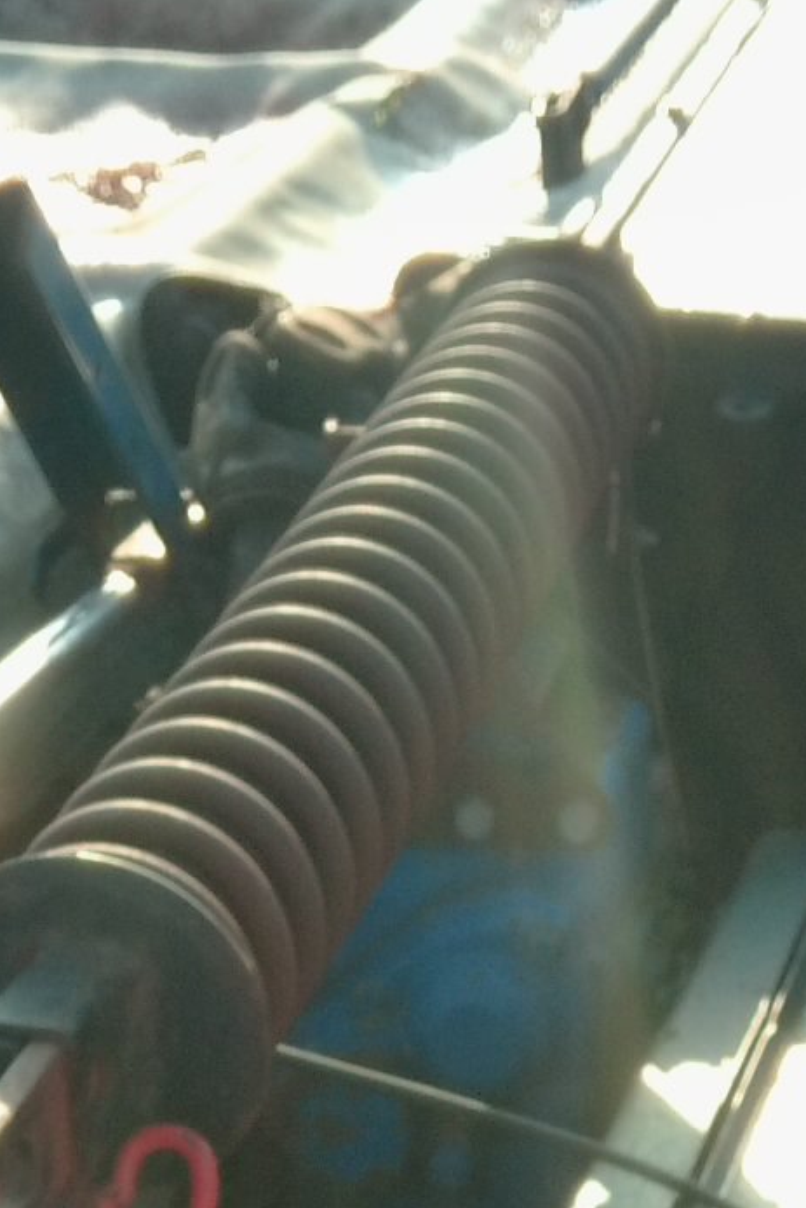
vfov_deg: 19.5
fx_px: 3390
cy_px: 1260
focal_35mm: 101
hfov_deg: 13.6
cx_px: 383
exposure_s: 1/337
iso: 100
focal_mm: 3
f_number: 2
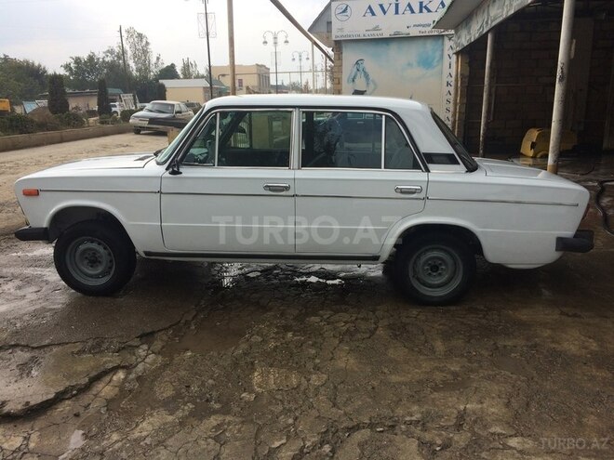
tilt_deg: -14.3
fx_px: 514
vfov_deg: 48.2
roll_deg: +0.5
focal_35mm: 29
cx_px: 307
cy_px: 230
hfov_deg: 61.7
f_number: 2.2
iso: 32
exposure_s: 1/1520
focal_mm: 4.15
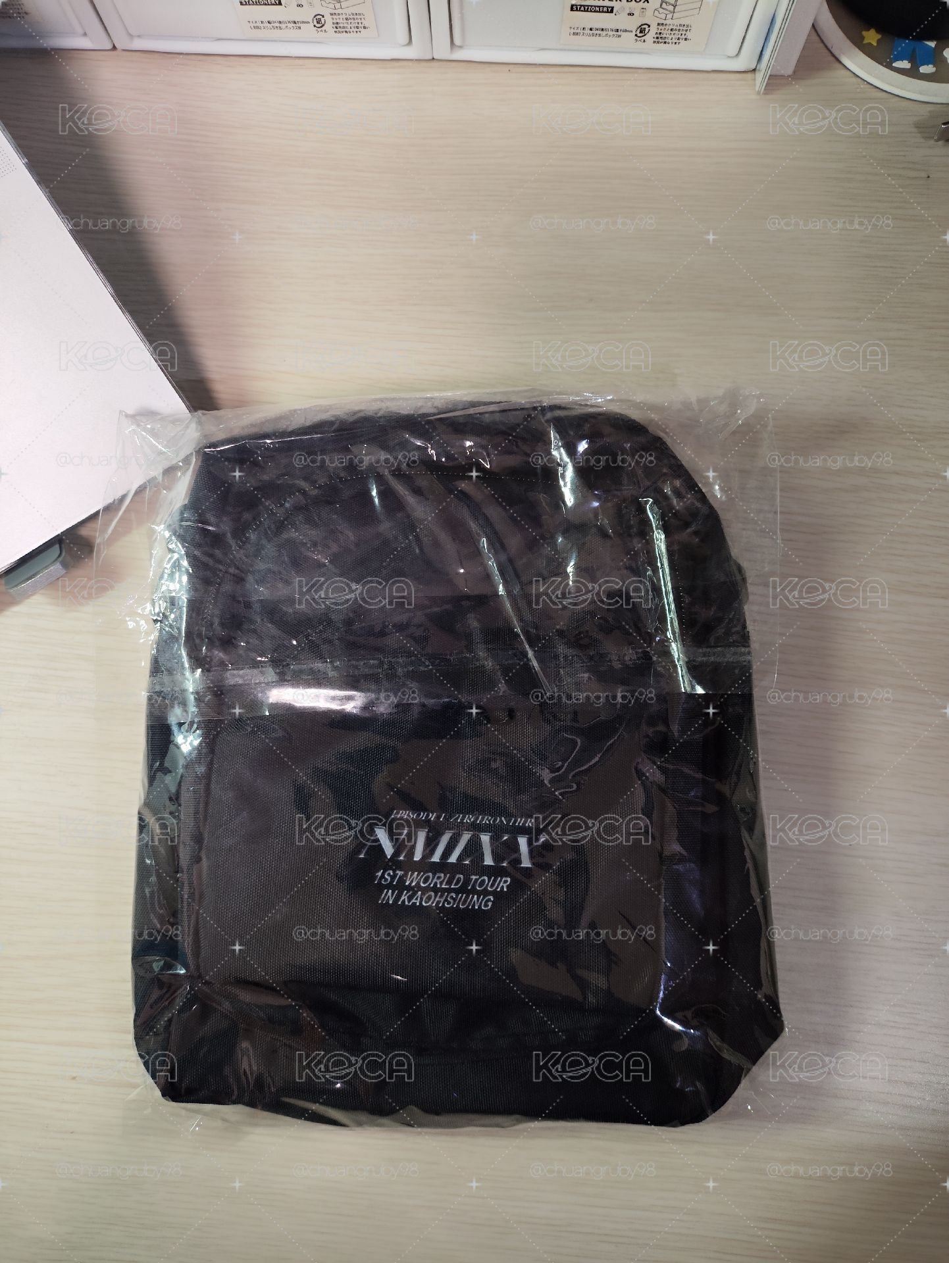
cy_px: 632
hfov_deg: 54.9
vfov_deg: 69.4
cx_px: 474
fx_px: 913
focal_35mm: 25
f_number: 1.79
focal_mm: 4.71
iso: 125
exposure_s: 1/30
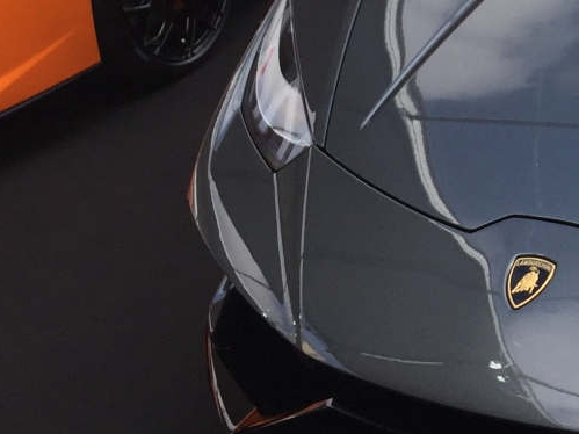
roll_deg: +2.2
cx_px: 857
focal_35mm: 93
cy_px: -9
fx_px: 1555
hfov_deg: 18.7
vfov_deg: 15.6
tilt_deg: -19.7
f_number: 2.2
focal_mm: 4.15
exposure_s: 1/648
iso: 32
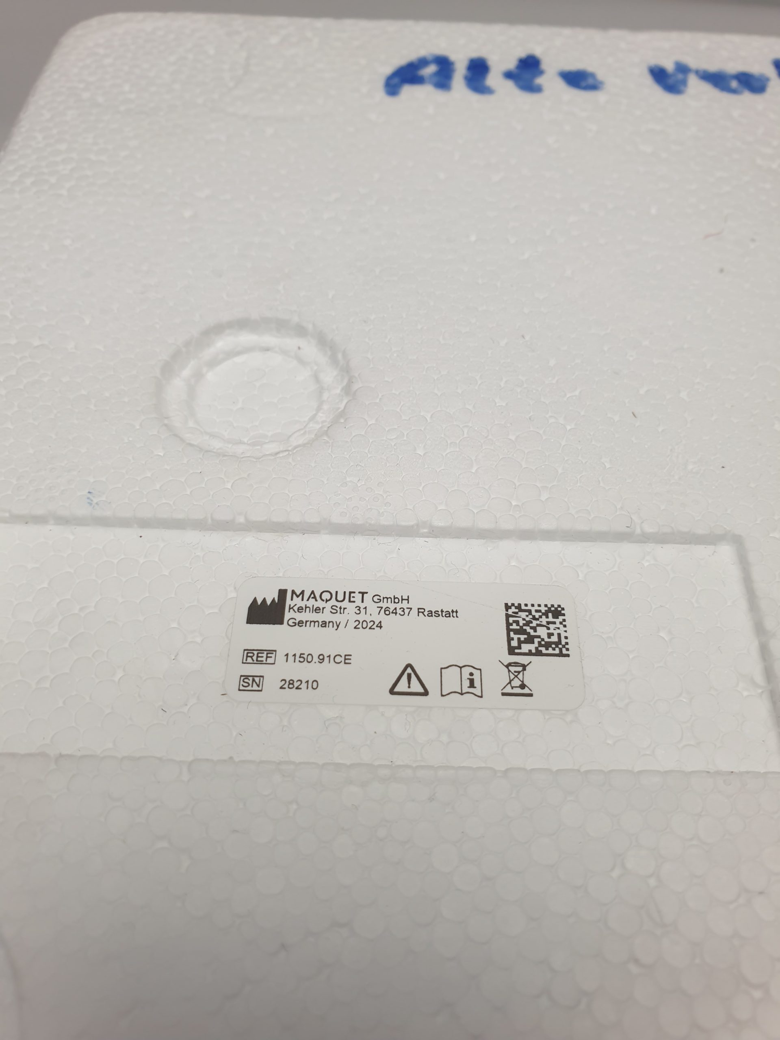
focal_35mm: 26
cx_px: 390
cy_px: 520
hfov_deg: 53.1
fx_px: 781
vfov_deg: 67.3
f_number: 2.4
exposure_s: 1/100
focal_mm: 4.3
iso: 50
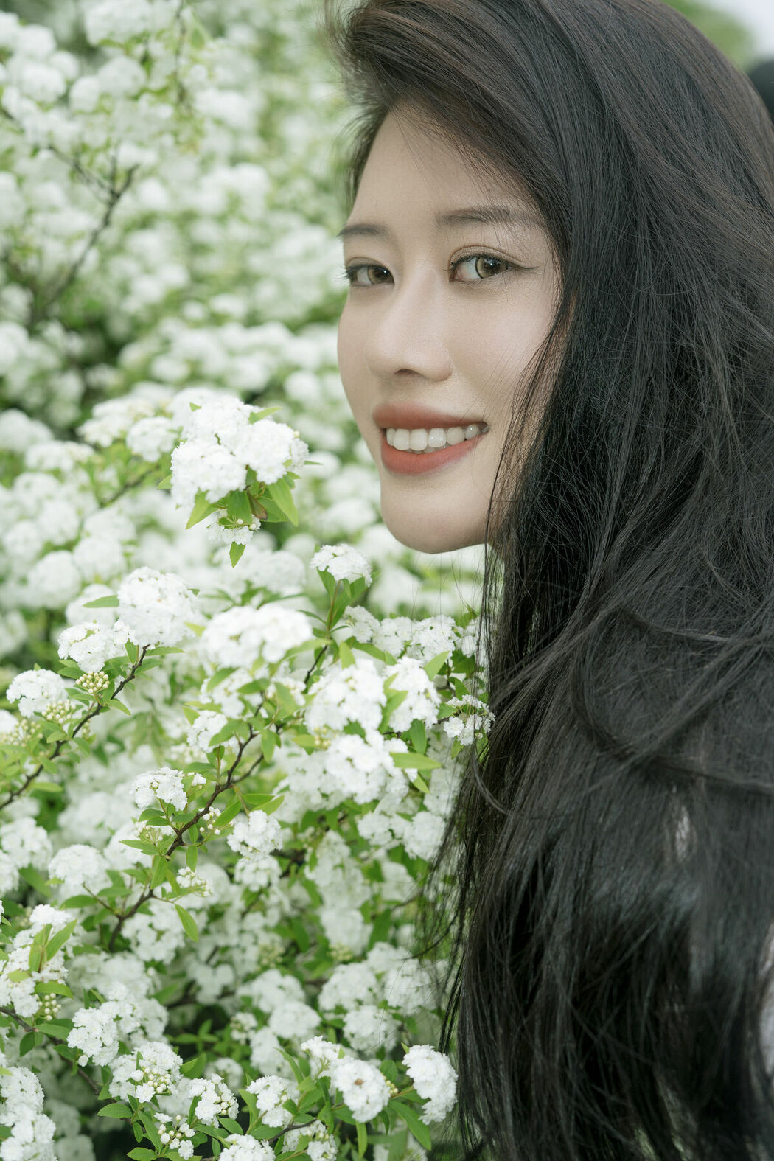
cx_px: 387
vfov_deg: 39.6
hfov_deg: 27.0
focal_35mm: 50
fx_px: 1612
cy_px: 580
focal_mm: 50
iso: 160
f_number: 5
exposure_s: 1/160
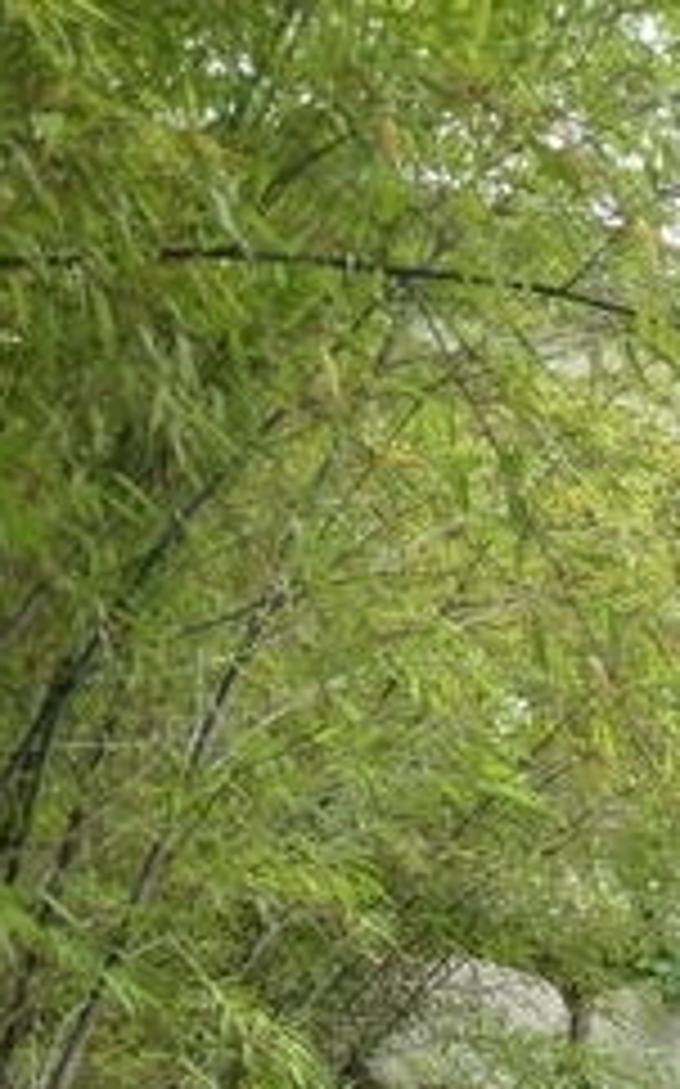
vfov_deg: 21.5
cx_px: 1220
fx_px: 2702
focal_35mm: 91
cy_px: 1242
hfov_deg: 13.0
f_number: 1.8
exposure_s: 1/361
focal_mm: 4.58
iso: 100
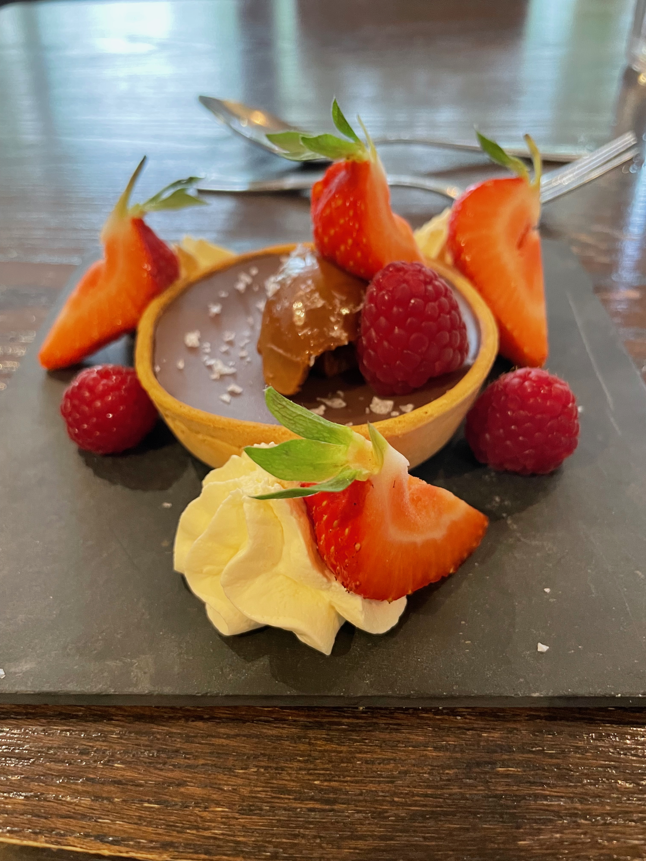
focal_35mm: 26
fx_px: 647
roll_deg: +3.2
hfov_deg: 53.1
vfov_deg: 67.3
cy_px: 430
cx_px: 323
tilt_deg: -40.9
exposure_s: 1/33
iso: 640
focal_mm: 4.2
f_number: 1.6
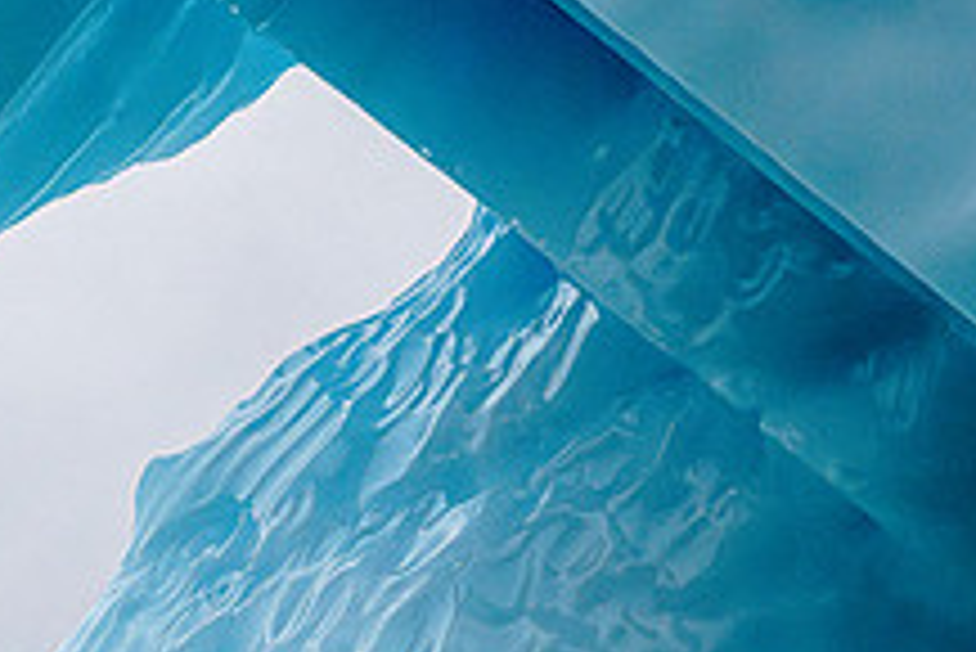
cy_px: 322
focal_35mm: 722
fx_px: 19587
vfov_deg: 1.9
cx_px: -274
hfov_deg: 2.9
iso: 20000
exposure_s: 1/640
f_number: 16
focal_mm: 270
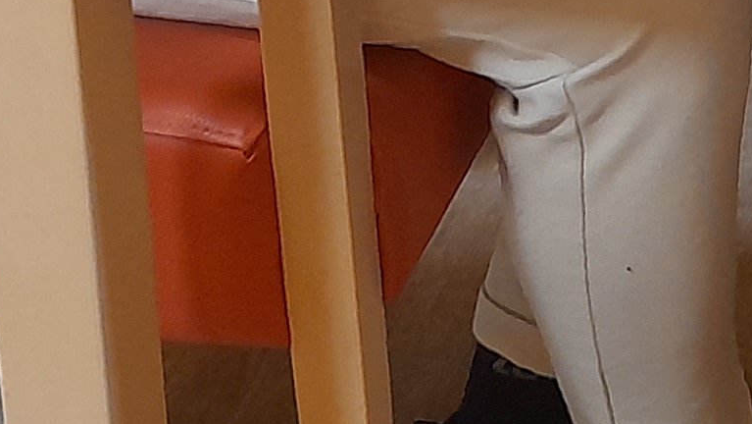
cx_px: 1038
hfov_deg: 14.4
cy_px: -755
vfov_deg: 7.7
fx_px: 2832
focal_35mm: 142
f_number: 2
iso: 400
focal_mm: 4.6
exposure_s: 1/33
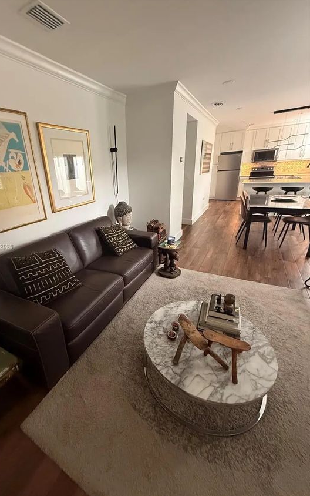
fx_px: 203
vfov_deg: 101.4
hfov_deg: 74.0
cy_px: 247
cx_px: 123
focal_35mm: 15
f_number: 2.2
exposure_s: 1/60
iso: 500
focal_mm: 2.22
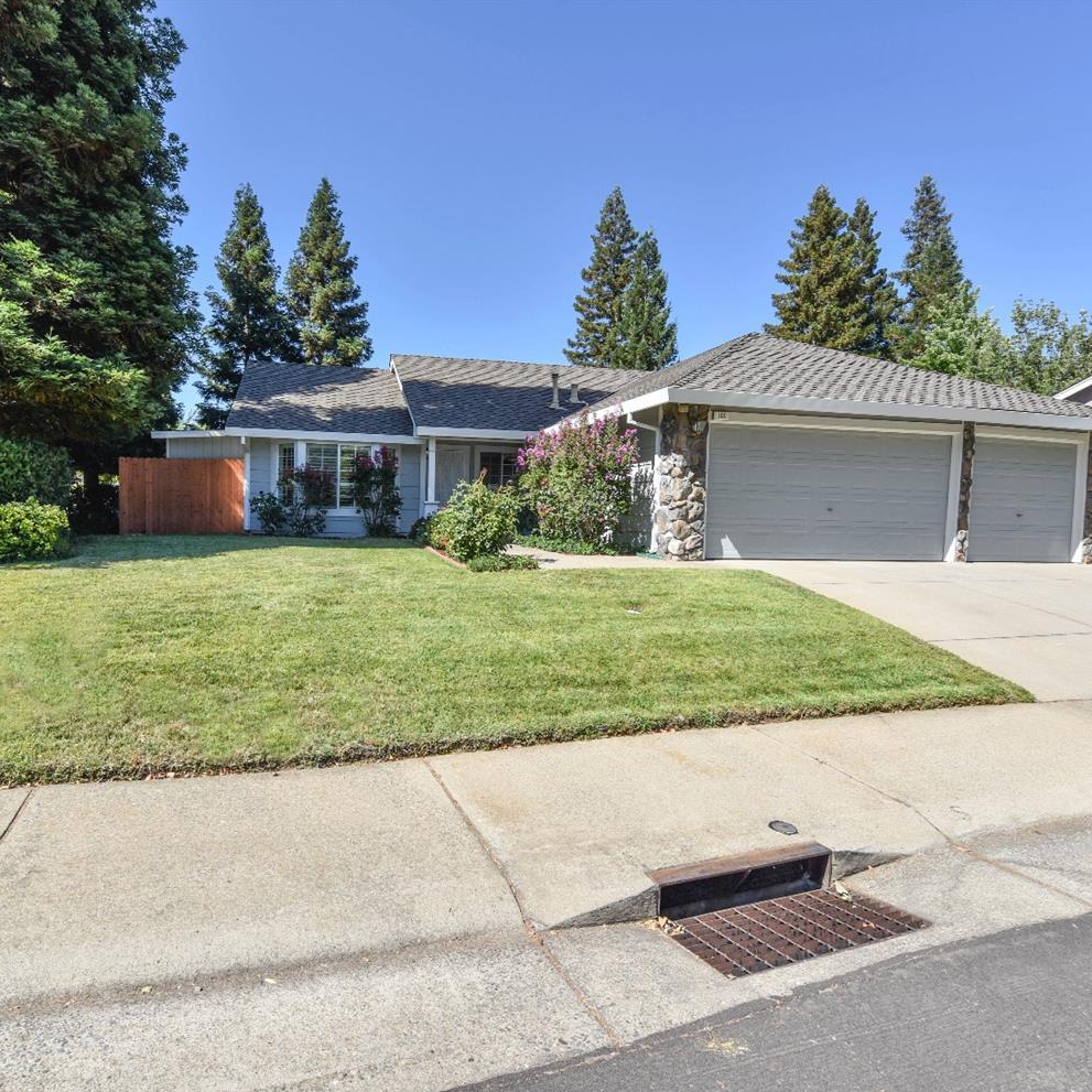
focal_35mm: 18
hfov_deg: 79.9
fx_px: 642
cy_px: 548
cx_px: 446
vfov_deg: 80.7
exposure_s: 1/200
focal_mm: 14
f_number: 11
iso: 100
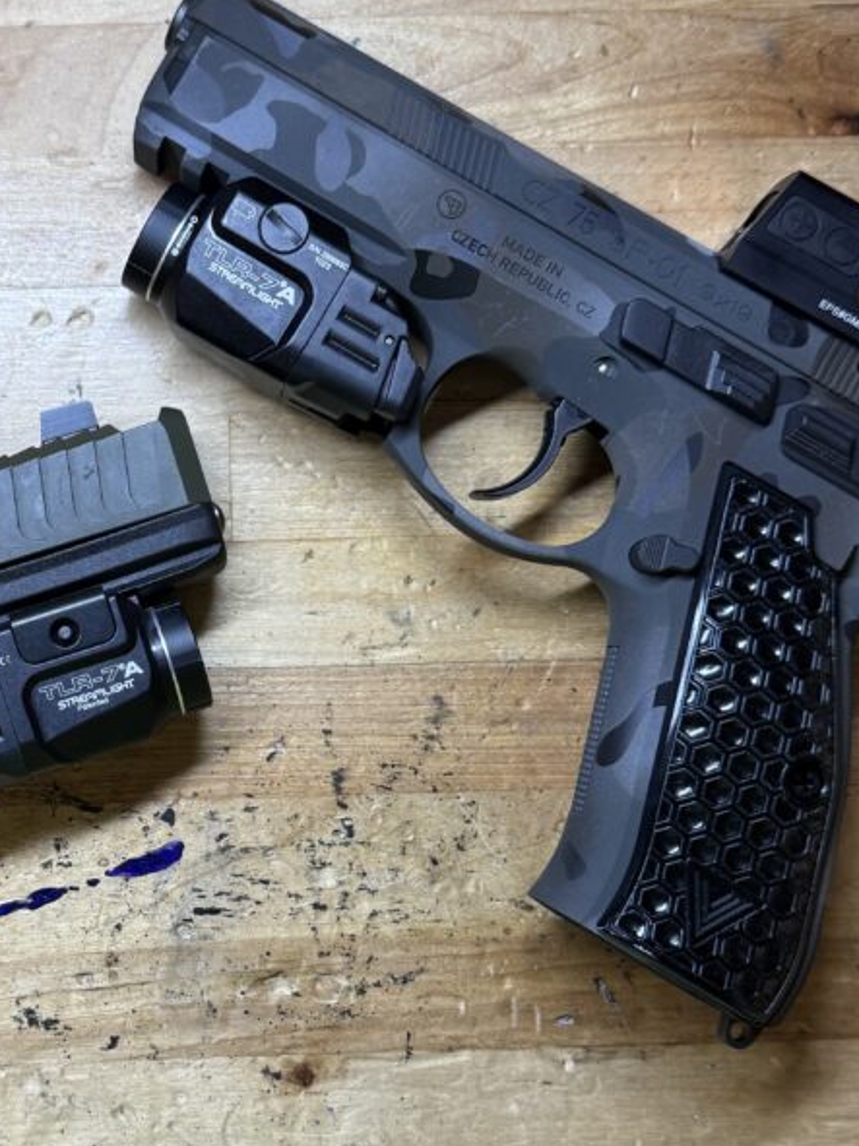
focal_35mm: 52
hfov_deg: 27.4
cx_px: 165
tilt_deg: -88.7
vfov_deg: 36.7
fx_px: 1721
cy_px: 692
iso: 200
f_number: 1.78
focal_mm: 6.76
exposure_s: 1/120
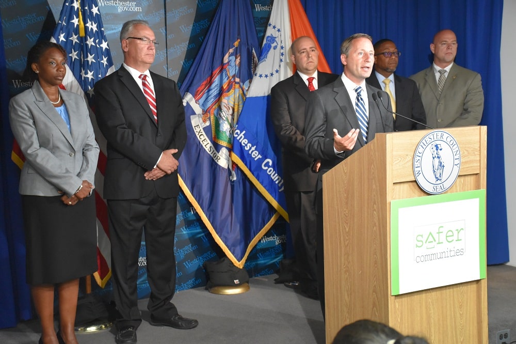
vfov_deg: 23.8
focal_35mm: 57
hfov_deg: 35.1
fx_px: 817
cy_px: 172
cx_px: 258
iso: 3200
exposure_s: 1/60
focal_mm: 38
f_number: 4.2
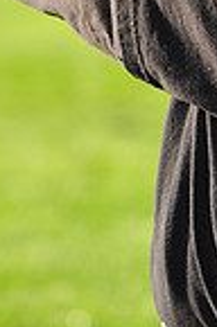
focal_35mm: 401
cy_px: -300
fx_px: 3643
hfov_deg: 3.4
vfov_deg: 5.1
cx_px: 197
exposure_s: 1/500
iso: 200
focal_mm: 100
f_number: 4.5
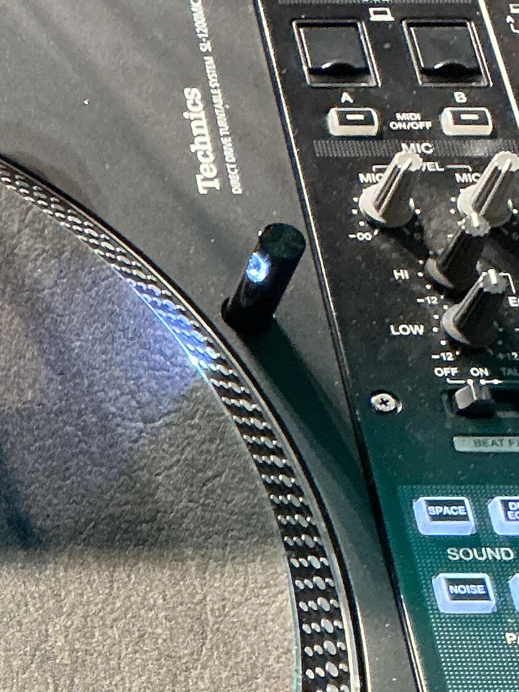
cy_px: 631
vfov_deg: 18.6
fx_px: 2079
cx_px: -403
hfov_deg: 12.9
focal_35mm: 104
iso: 160
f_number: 1.8
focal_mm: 3
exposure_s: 1/60
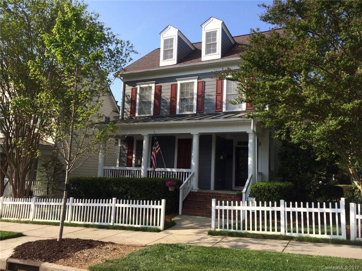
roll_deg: -1.9
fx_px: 303
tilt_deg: +8.2
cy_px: 136
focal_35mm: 29
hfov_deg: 61.7
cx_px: 181
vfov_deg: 48.2
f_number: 2.2
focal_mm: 4.15
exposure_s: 1/1466
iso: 32
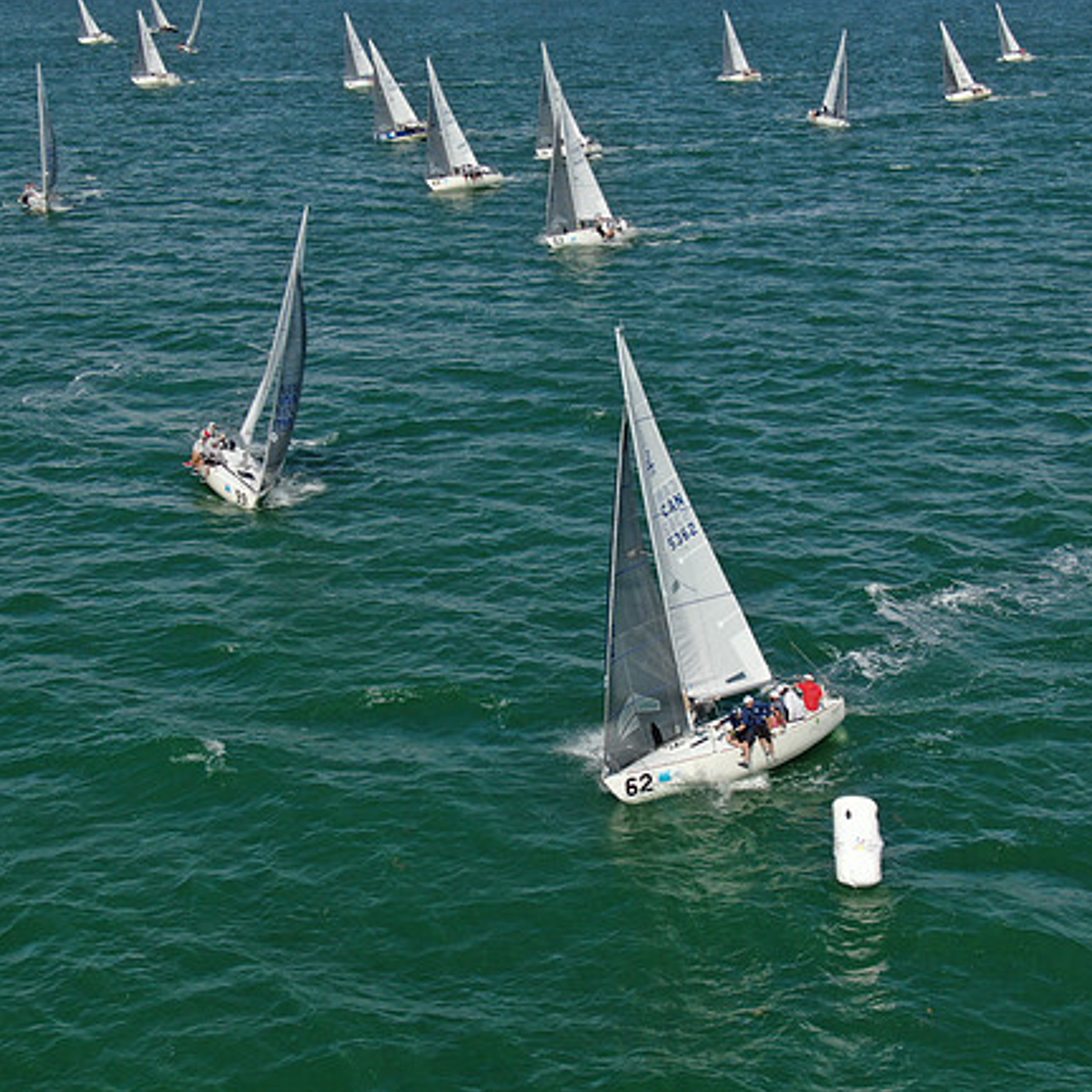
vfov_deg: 30.0
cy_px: 547
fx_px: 2034
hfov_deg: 30.0
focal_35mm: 57
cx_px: 627
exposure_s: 1/1000
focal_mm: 8.6
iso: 100
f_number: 3.8
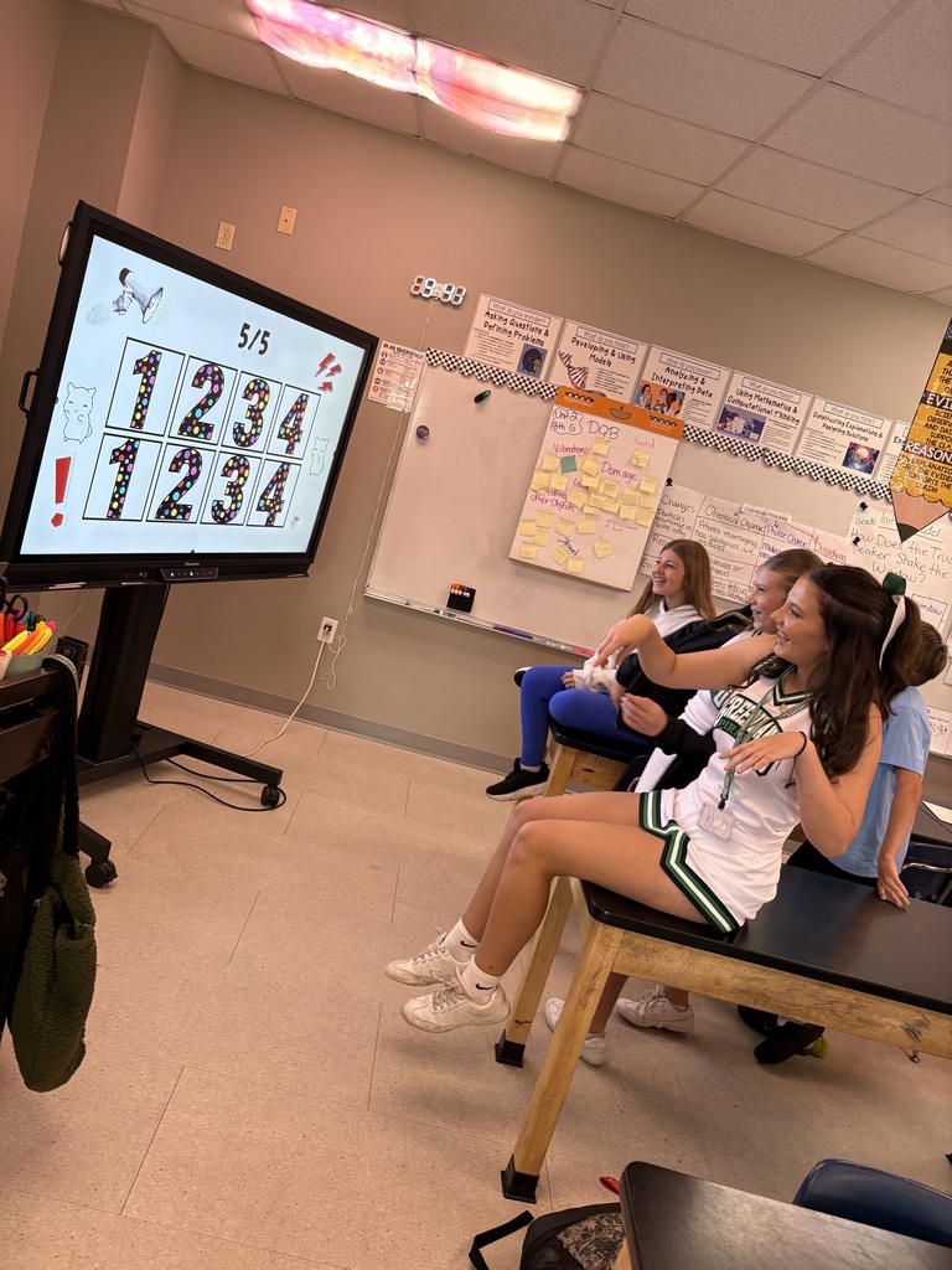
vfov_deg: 67.3
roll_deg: -14.8
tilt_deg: -10.2
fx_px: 953
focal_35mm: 26
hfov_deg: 53.1
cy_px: 635
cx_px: 476
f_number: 1.6
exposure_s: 1/60
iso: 160
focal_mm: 5.96
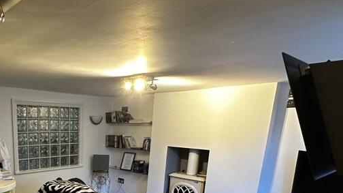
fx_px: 282
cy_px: 192
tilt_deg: -14.8
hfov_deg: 58.1
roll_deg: -0.3
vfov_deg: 34.4
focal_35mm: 31
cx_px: 71
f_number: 2.2
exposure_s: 1/50
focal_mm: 2.22
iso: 320
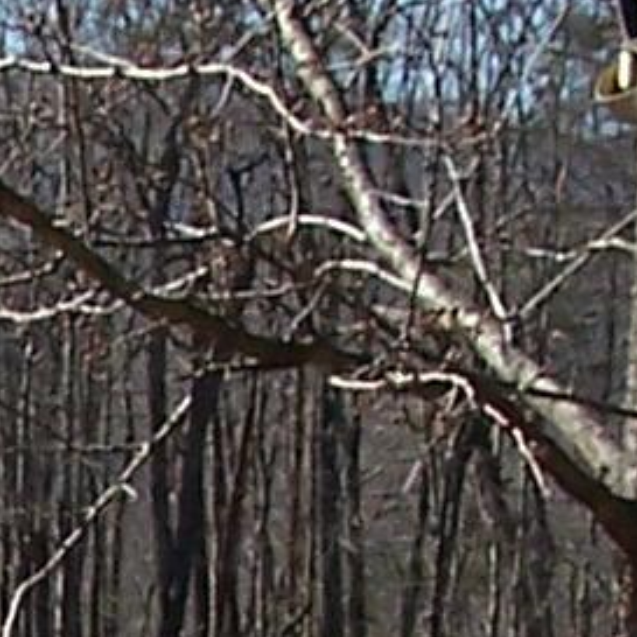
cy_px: 1211
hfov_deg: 6.1
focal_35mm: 283
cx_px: -453
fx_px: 5892
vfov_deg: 6.1
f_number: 4
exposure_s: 1/500
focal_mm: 6.3
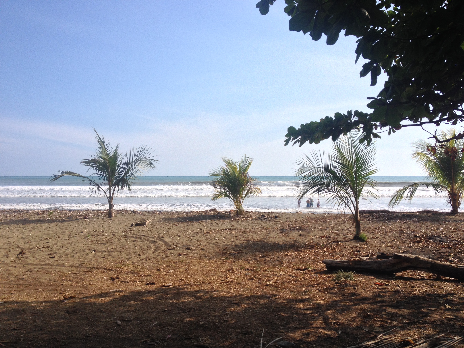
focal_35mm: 35
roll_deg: +0.2
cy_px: 174
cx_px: 232
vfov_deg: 40.7
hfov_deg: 52.6
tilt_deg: -3.3
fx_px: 469
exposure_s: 1/2762
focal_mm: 4.28
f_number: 2.4
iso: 50
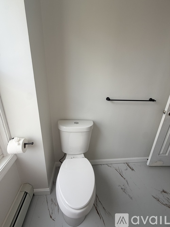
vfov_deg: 102.1
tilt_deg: -19.0
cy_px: 114
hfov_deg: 85.7
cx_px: 85
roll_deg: -3.0
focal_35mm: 14
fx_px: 92
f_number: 2.2
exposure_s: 1/139
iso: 40
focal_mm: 2.22
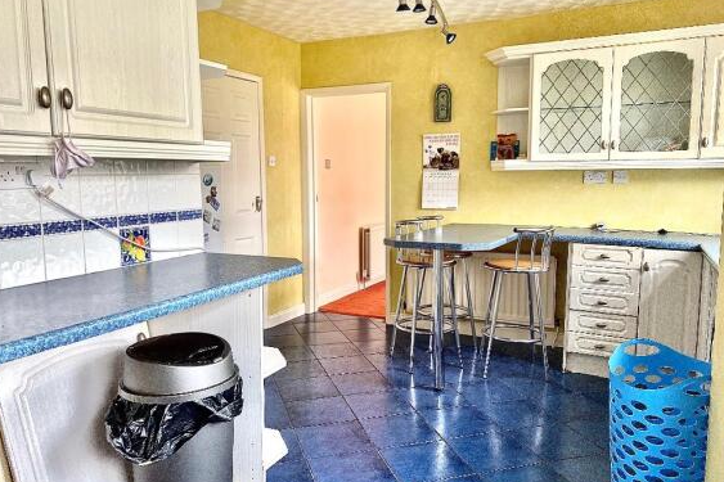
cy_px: 246
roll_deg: -0.4
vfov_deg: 46.4
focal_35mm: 28
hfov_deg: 65.5
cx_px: 358
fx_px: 563
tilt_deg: -7.9
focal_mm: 4.25
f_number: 1.8
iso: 100
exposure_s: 1/121
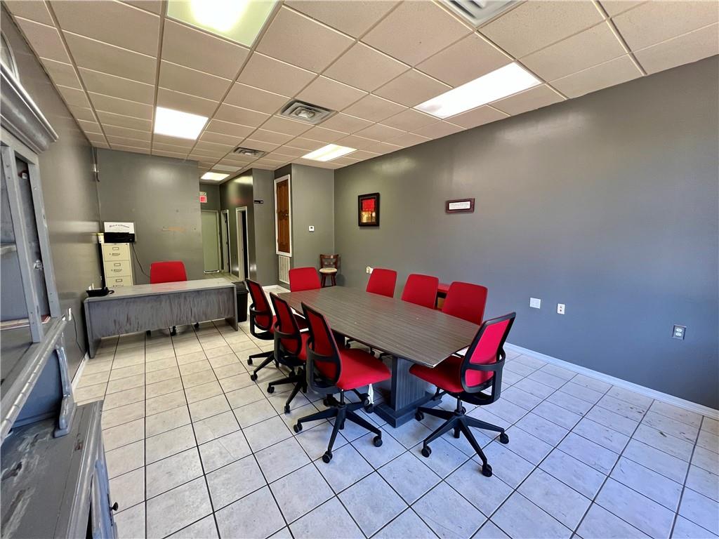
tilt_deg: -8.8
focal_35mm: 13
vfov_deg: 89.9
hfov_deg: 106.2
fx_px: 270
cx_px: 360
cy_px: 270
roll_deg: -1.5
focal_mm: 1.57
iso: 250
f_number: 1.8
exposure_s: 1/60
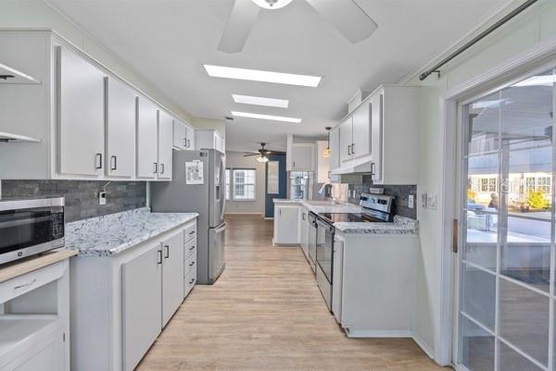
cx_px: 278
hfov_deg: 96.7
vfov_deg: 73.8
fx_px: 247
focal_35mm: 16
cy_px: 186
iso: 400
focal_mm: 16
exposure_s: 1
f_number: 8
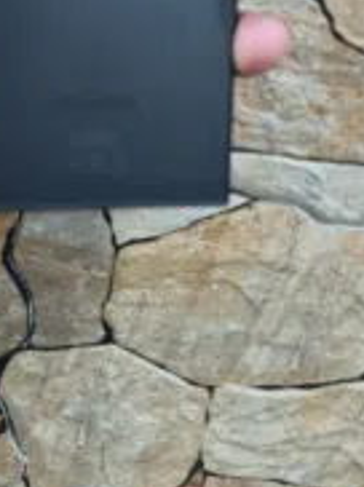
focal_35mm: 55
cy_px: 13
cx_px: 107
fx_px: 773
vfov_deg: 32.5
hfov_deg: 26.3
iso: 640
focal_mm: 7
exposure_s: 1/50
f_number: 1.8
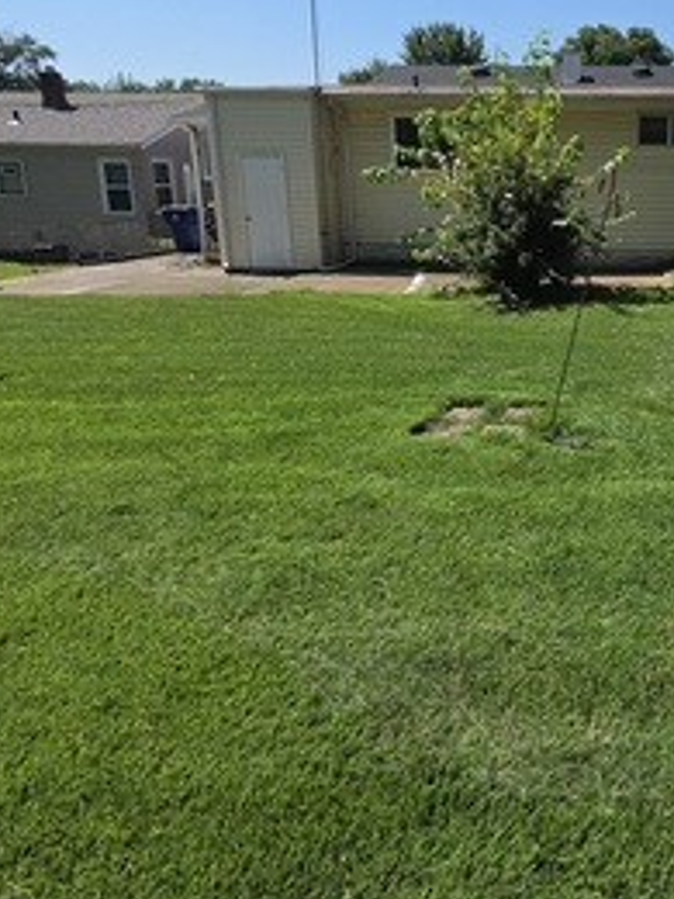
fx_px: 649
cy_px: 332
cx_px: 603
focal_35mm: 25
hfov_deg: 49.1
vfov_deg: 68.2
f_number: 2.2
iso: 50
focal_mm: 2.2
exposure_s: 1/1834
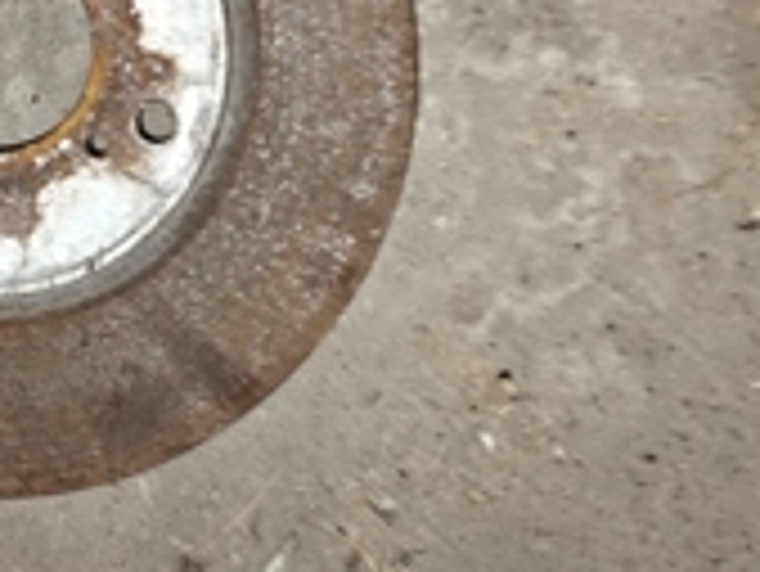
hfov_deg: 27.3
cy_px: -297
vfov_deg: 18.9
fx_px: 1494
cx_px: 49
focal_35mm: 68
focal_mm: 5.59
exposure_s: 1/25
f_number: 1.8
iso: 1600
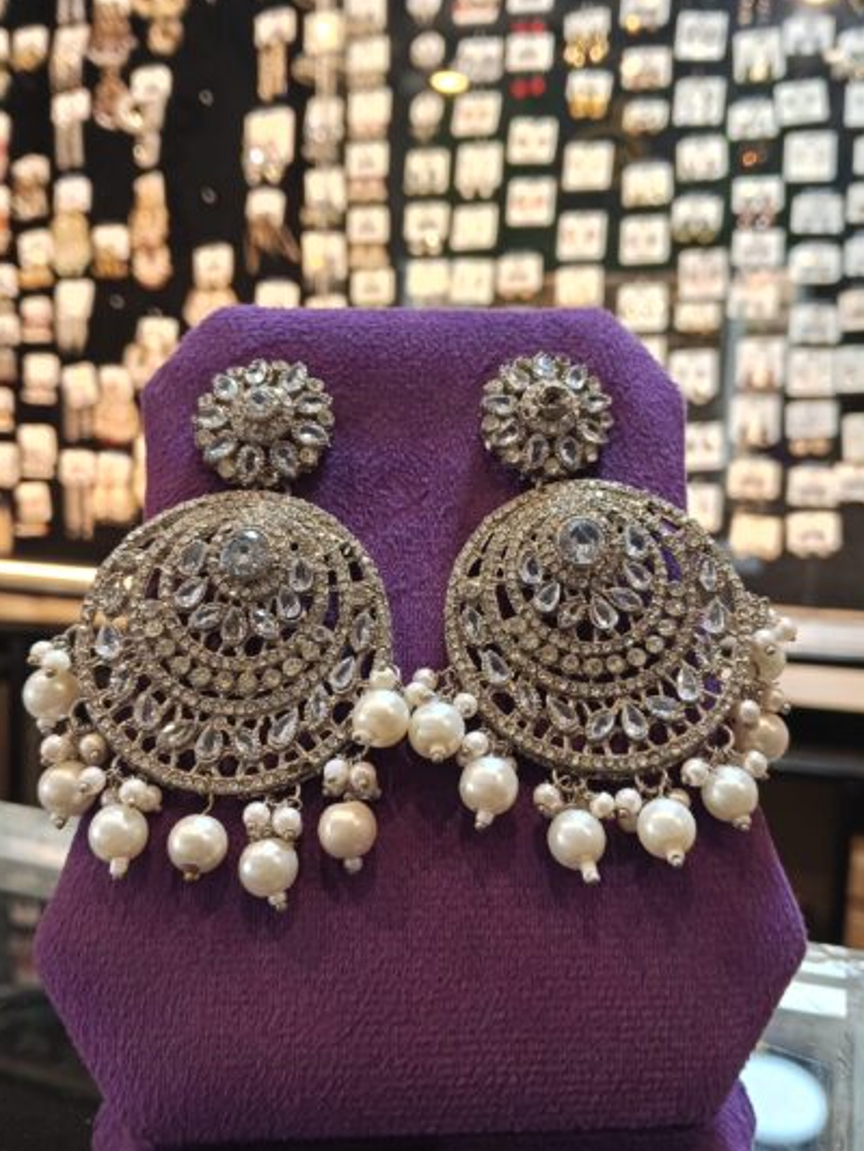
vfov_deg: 61.6
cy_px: 573
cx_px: 454
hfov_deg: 48.2
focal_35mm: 29
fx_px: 965
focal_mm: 3.98
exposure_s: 1/50
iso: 250
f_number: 1.8
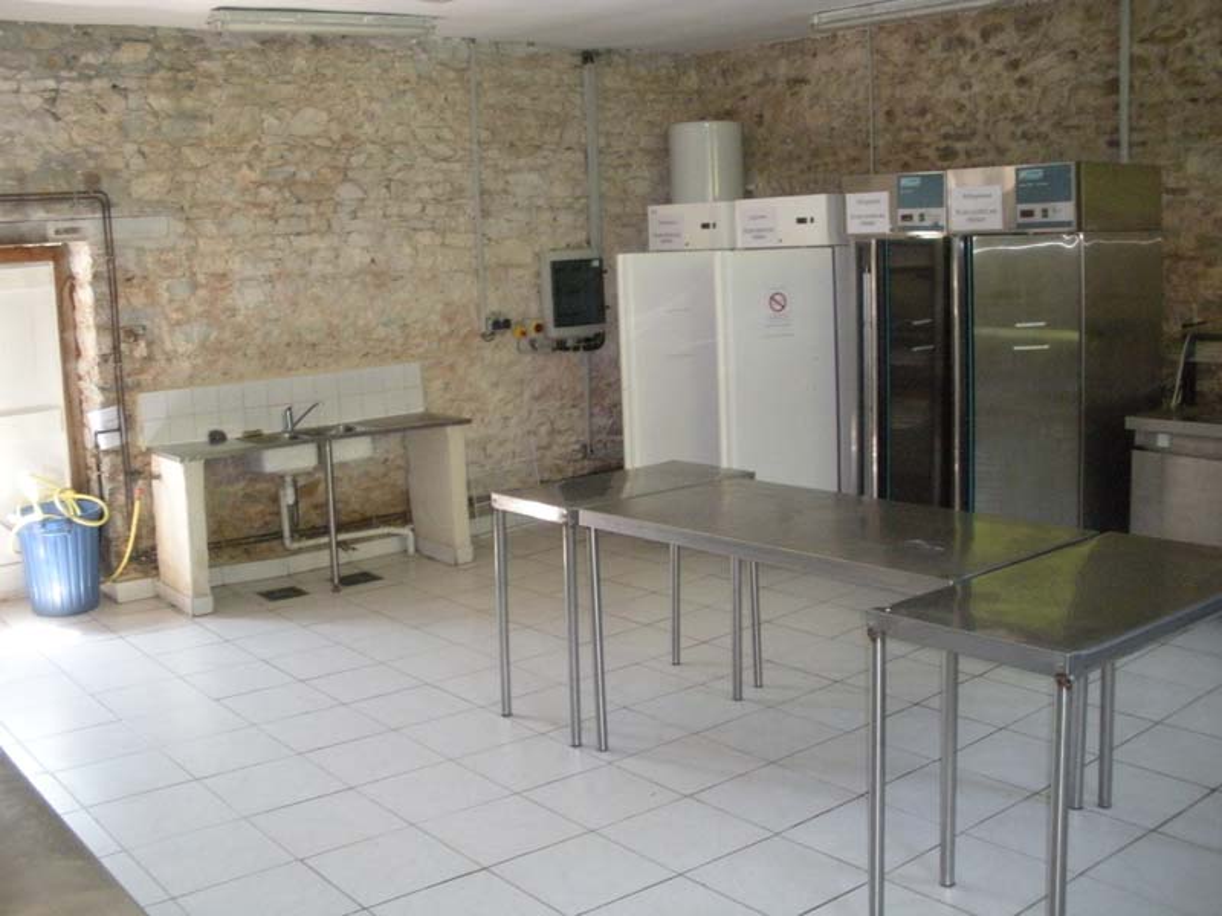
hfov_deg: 51.4
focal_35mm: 36
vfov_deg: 39.7
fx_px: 1271
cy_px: 458
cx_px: 611
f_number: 3.5
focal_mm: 6.3
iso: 470
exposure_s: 1/30
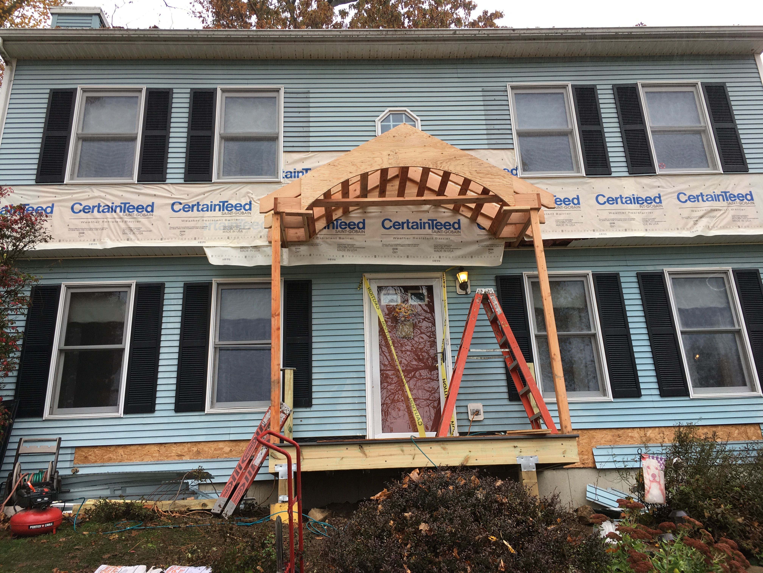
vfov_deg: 48.2
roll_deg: +2.6
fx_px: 639
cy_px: 286
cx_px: 382
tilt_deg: +20.2
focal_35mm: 29
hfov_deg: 61.7
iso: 25
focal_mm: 4.15
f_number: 2.2
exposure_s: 1/126
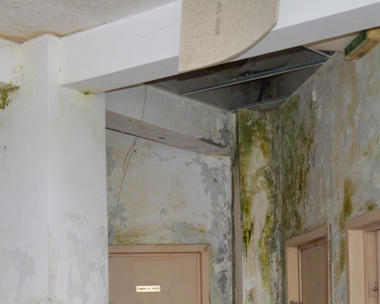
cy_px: 266
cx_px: 87
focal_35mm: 65
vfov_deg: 23.0
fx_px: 731
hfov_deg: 28.6
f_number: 3.5
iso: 640
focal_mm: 20
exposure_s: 1/60
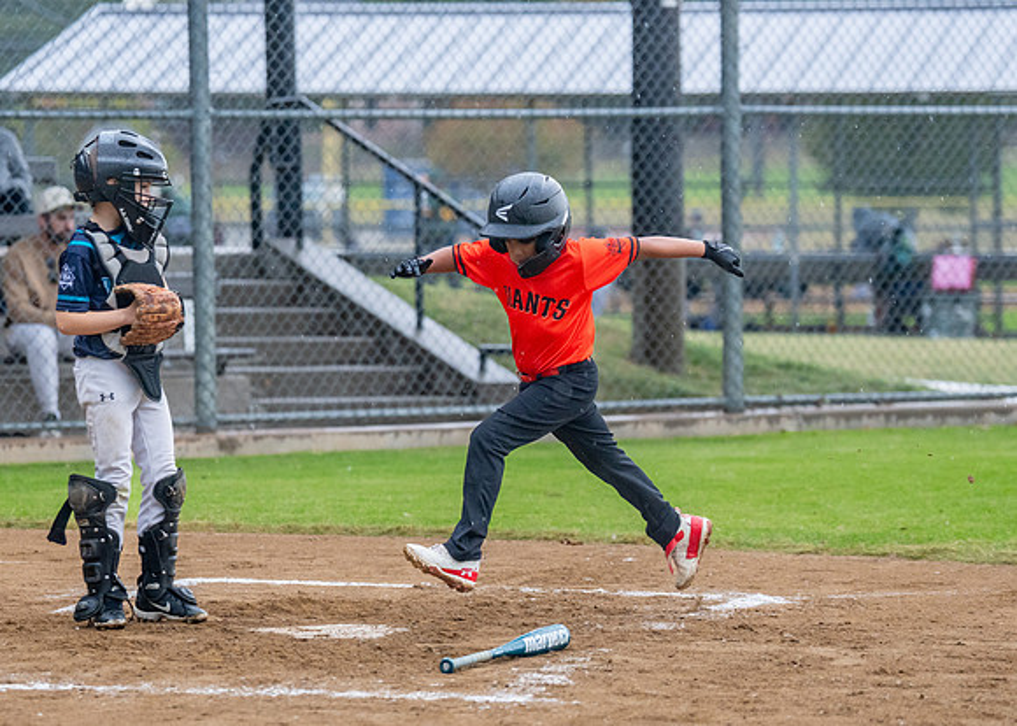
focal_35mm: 181
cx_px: 435
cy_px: 436
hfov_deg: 11.1
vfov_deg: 7.9
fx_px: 5226
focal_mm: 118
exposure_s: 1/1000
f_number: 2.8
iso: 1600
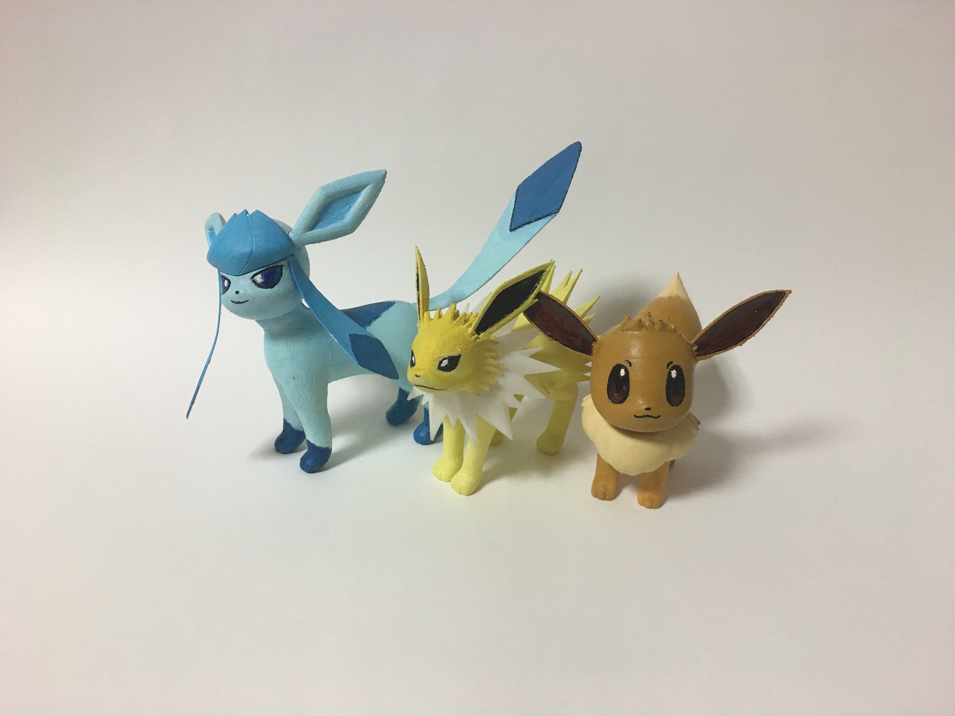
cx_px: 478
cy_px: 358
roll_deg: -2.4
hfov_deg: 61.7
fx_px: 800
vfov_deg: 48.2
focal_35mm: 29
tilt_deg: -26.5
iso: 80
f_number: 2.2
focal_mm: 4.15
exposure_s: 1/30
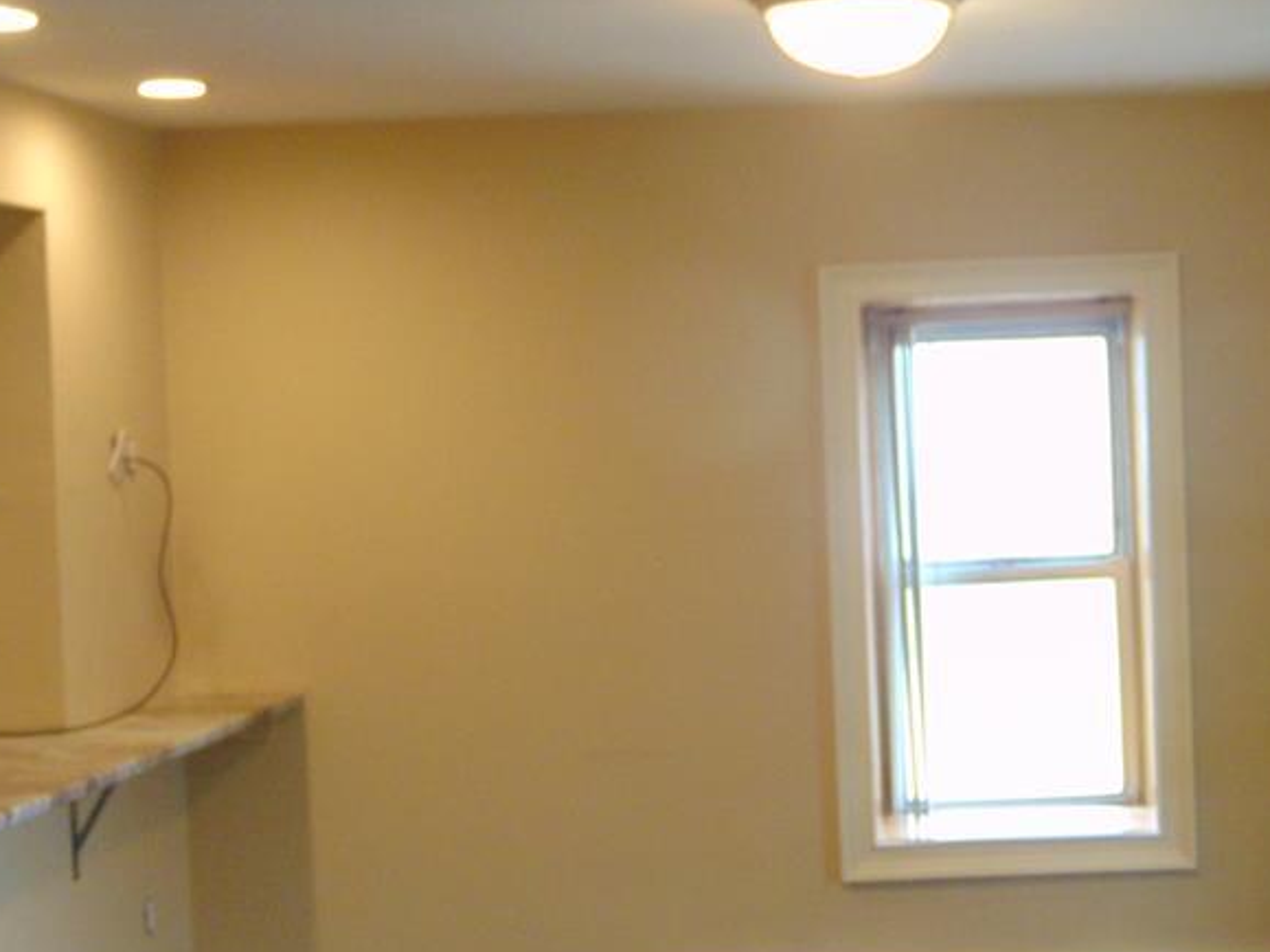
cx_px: 912
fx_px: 2531
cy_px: 518
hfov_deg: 27.9
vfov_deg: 21.3
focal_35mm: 69
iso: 250
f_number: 3.3
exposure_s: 1/30
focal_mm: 6.9
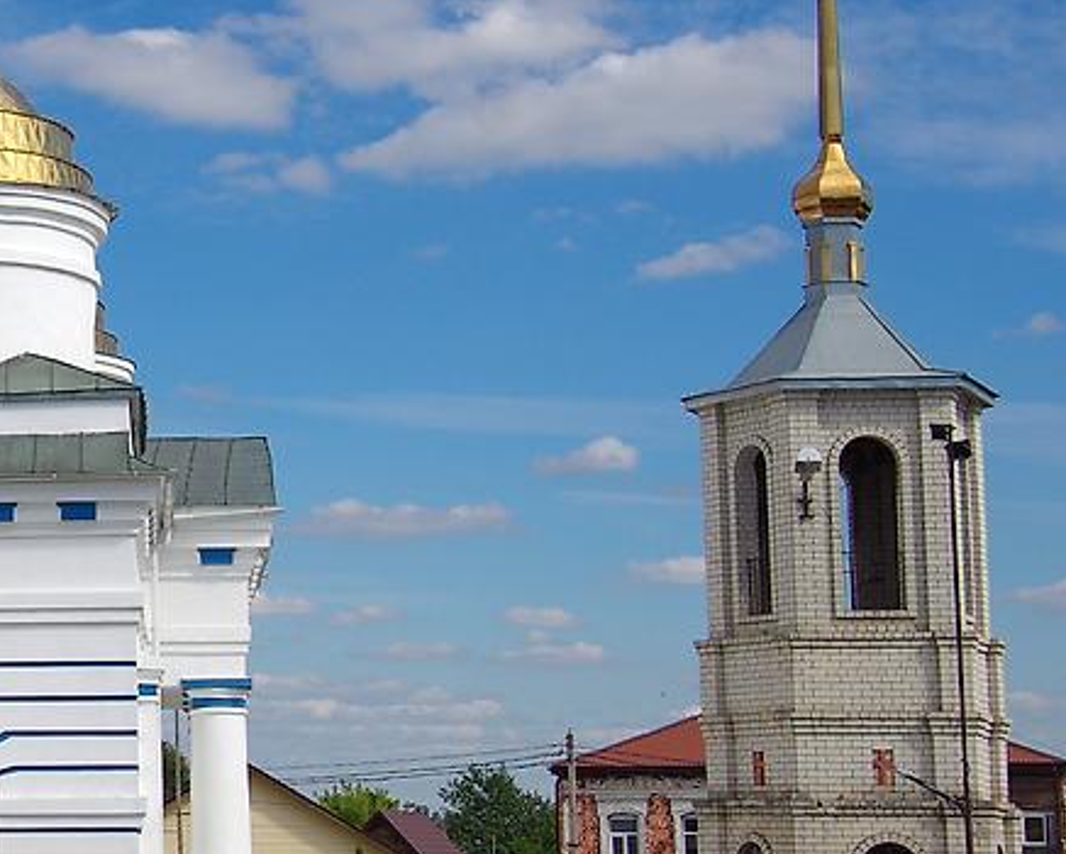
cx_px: -237
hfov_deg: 16.9
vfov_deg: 14.3
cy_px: 401
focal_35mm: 108
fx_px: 3409
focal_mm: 28
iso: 100
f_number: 8
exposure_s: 1/500
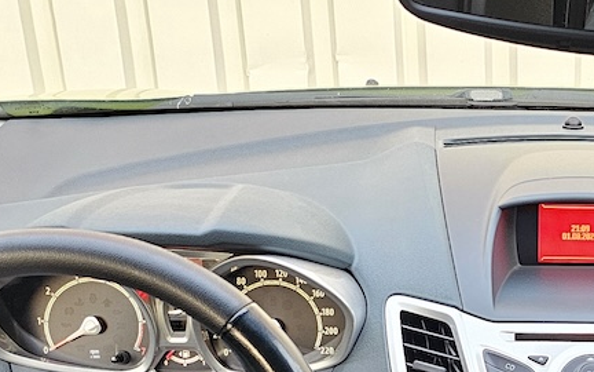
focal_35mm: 79
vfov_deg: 16.1
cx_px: 551
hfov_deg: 25.2
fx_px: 1279
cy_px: 391
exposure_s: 1/60
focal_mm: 6.3
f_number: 1.7
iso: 500
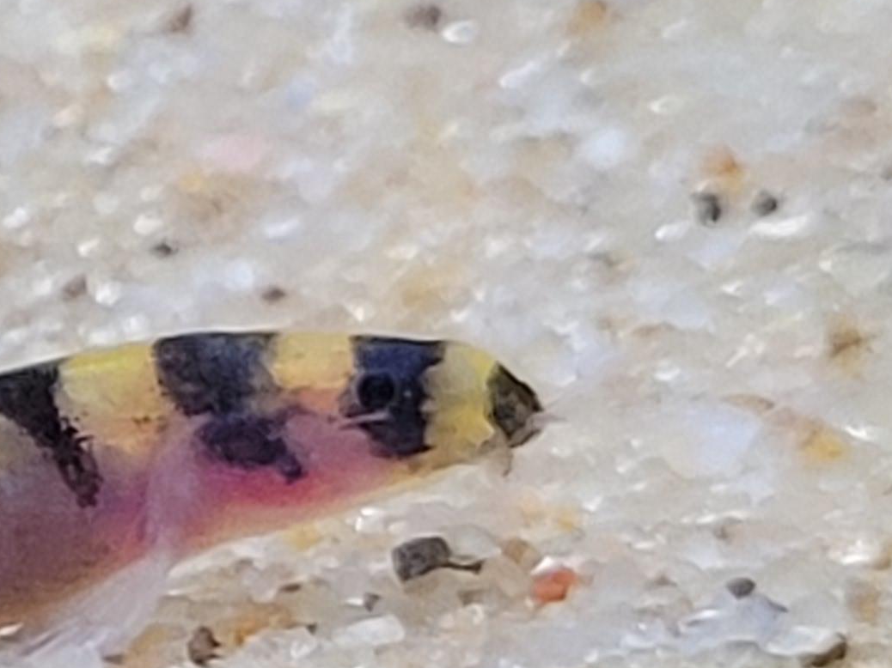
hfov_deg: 16.6
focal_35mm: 101
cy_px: 325
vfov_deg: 14.6
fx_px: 2602
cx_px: -652
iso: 250
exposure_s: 1/100
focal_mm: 5.4
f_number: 1.8
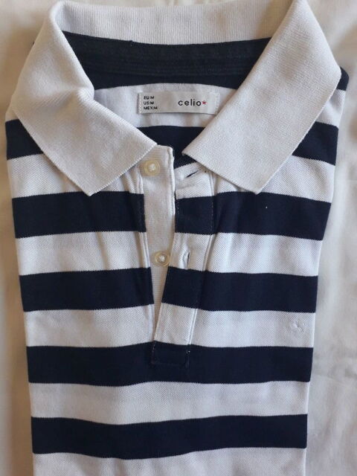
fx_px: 371
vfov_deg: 65.3
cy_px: 238
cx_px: 178
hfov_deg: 51.4
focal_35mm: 27
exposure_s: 1/50
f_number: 1.9
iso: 80
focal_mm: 3.6
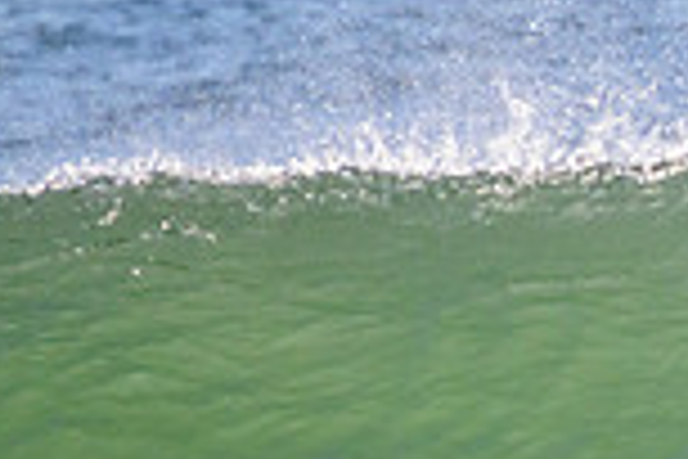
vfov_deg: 0.4
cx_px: 1348
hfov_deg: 0.6
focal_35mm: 3411
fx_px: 65183
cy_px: 649
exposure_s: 1/2000
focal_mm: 800
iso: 1100
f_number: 11
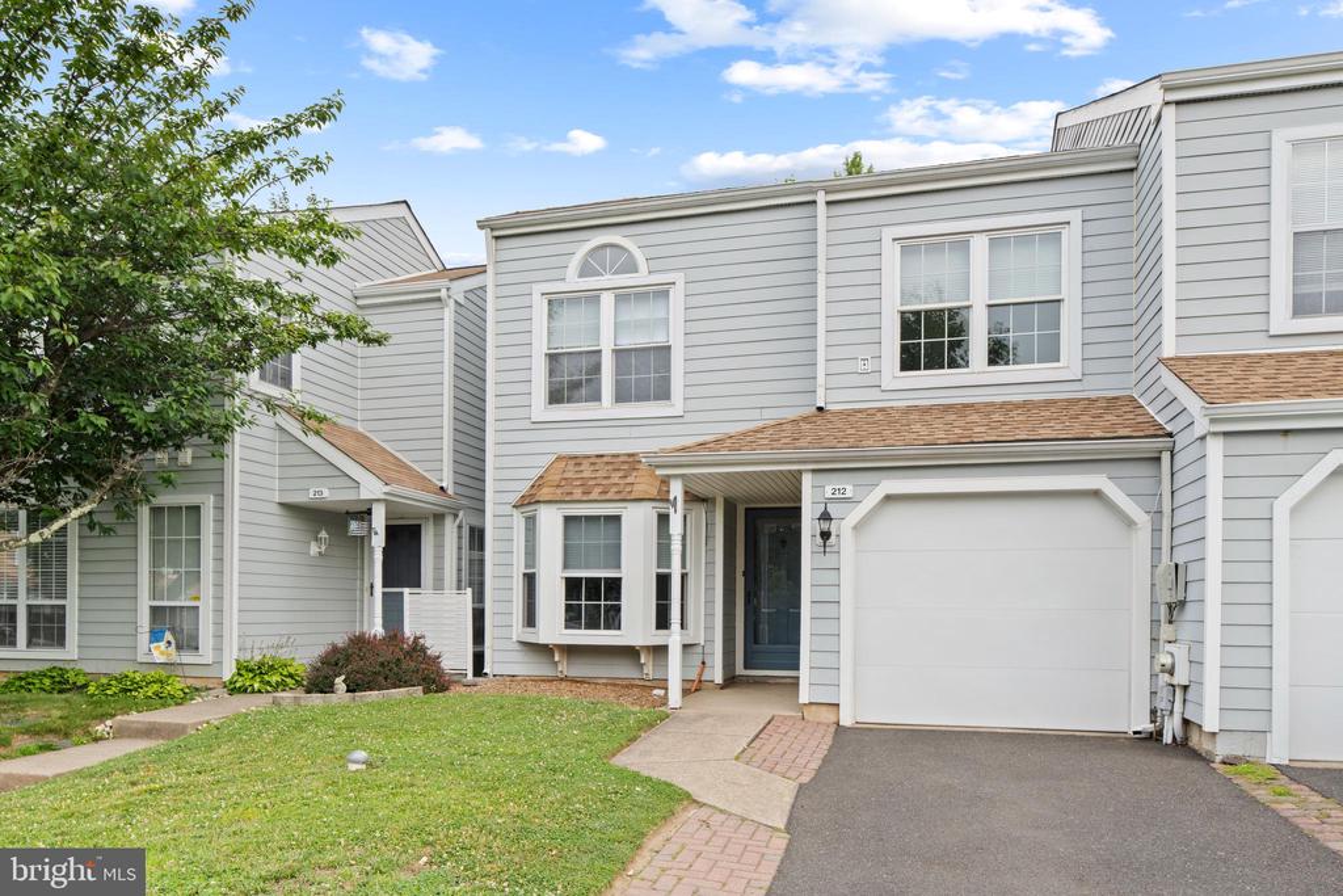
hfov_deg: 73.7
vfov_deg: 53.1
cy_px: 448
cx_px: 672
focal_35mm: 24
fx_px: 895
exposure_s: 1/60
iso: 400
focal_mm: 24
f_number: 11
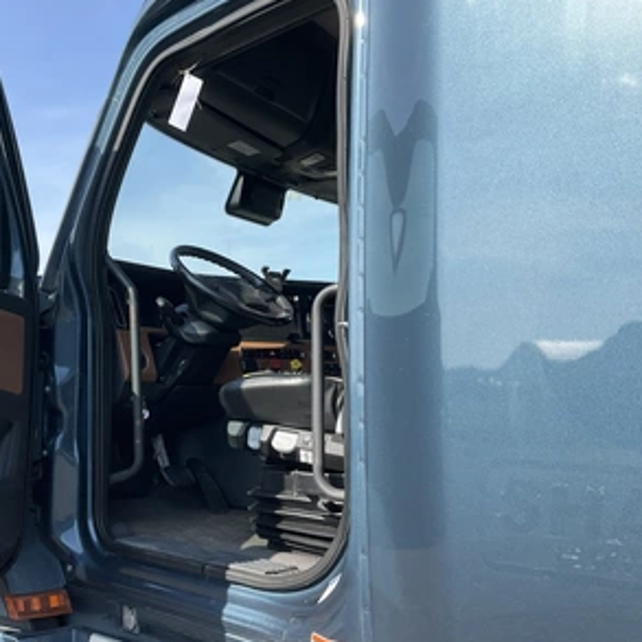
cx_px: 219
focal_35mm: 35
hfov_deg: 46.5
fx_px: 734
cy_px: 320
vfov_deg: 47.2
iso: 25
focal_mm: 3
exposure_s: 1/869
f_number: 1.8
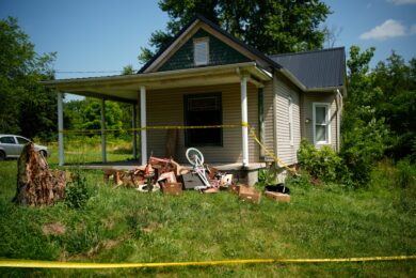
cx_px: 208
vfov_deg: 37.9
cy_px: 139
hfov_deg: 54.4
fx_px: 404
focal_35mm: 35
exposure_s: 1/5000
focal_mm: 35
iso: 125
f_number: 2.2
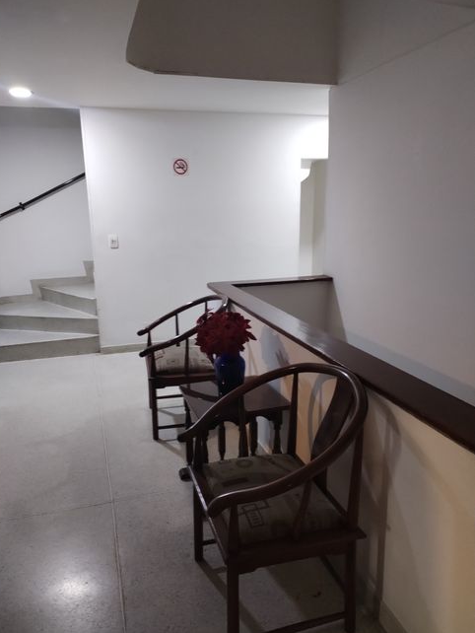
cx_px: 232
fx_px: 494
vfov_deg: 65.3
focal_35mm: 27
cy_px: 325
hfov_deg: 51.4
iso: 1004
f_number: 1.8
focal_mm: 4.75
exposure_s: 1/33.3
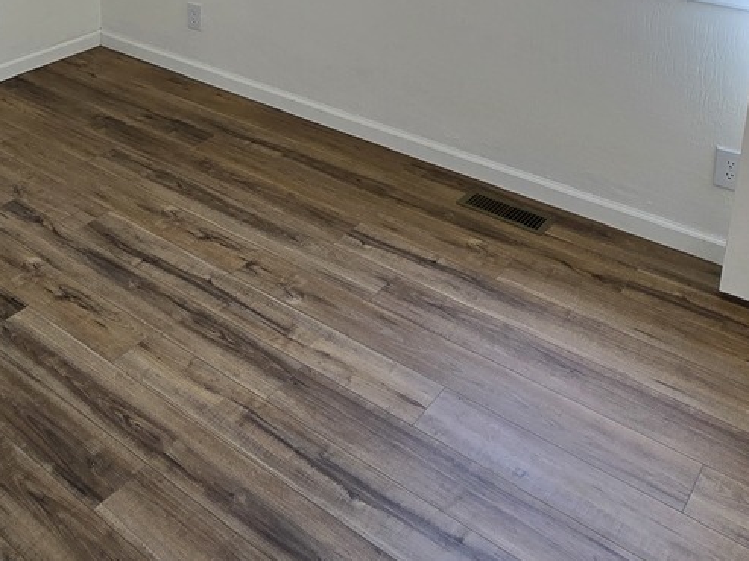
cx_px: 67
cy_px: -64
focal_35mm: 38
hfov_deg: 44.4
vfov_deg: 32.8
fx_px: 822
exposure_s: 1/60
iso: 64
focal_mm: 2.2
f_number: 2.2
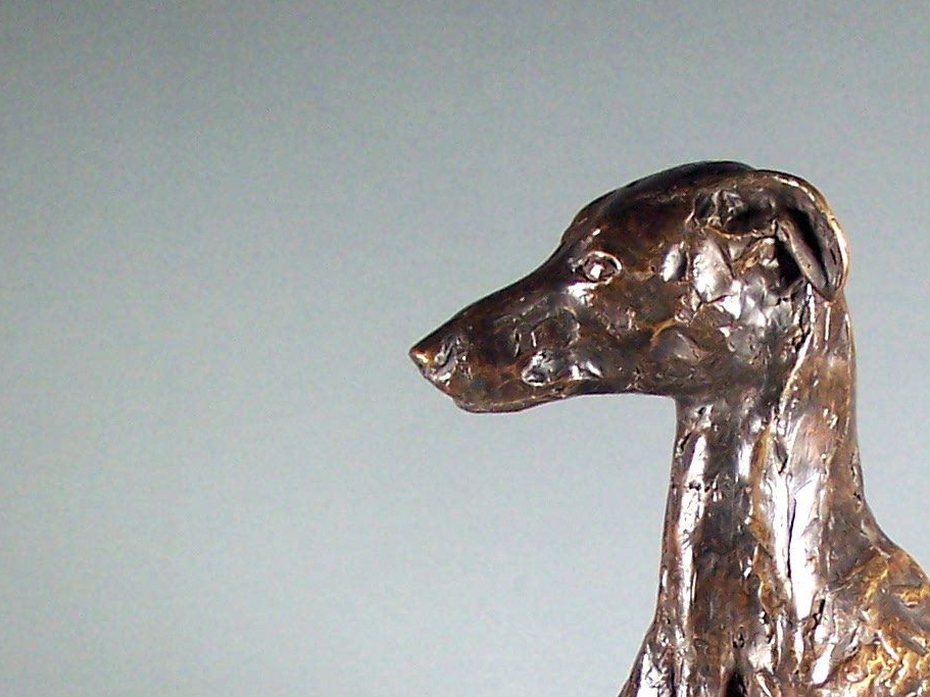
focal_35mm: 129
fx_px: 3465
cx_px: 657
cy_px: 834
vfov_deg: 11.3
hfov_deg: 15.2
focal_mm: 8.5
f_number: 3.2
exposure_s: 1/30
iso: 140
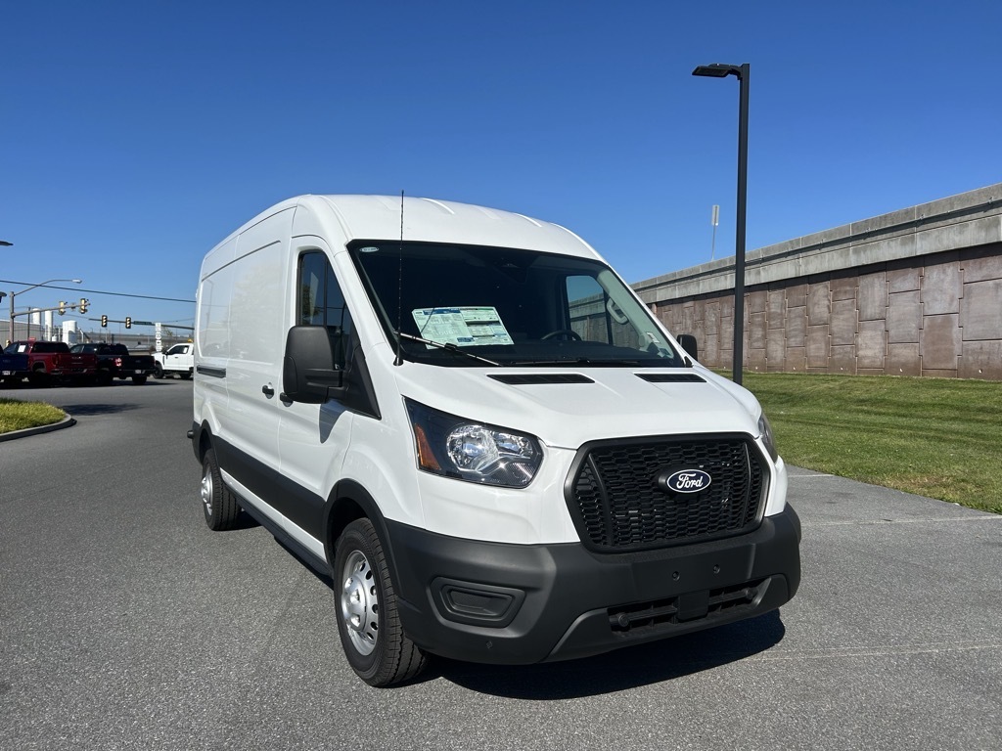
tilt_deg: -2.0
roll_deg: -0.5
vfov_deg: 53.1
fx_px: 753
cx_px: 501
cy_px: 376
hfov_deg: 67.3
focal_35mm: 26
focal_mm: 5.7
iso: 50
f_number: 1.5
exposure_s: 1/8000
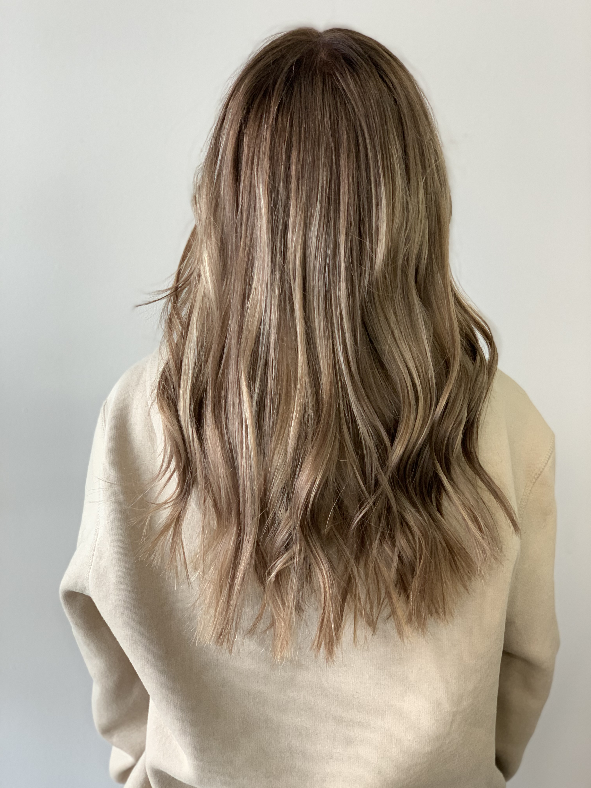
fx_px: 1184
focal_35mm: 52
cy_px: 394
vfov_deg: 36.8
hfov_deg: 28.0
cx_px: 296
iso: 125
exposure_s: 1/60
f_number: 2.4
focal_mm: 6
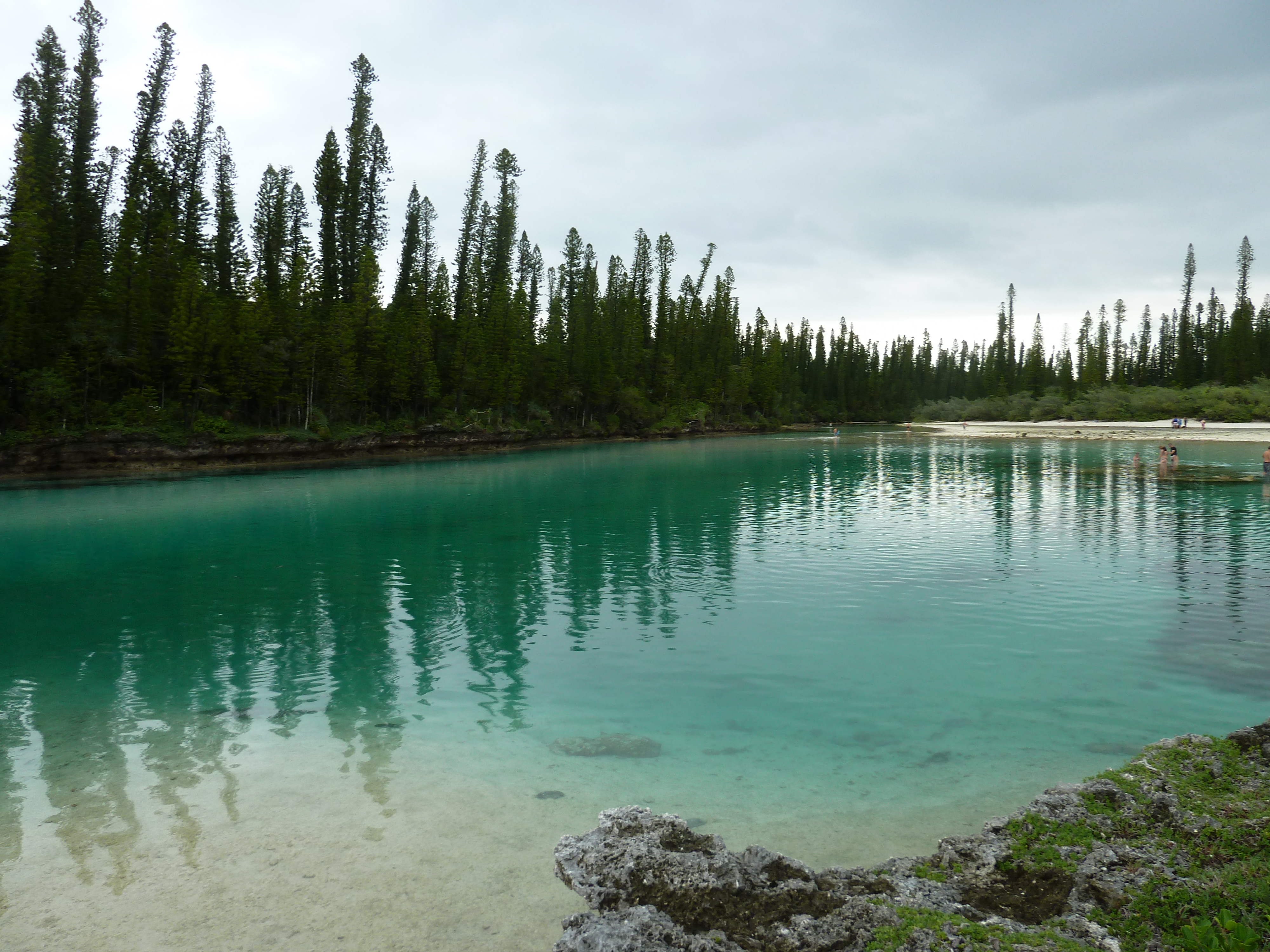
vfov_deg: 54.9
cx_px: 635
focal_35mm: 25
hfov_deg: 69.4
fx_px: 917
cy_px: 476
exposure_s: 1/100
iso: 80
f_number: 3.3
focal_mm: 4.1
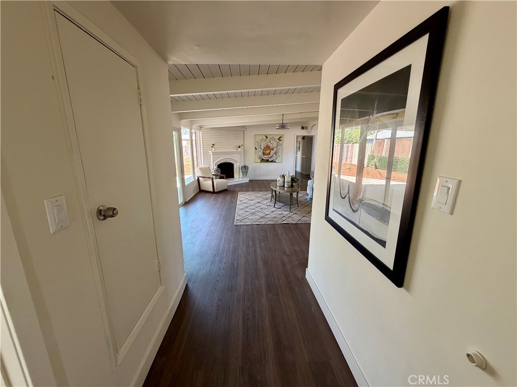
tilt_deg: -12.7
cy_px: 194
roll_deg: +0.3
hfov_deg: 102.1
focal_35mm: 14
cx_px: 258
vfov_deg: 85.7
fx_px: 209
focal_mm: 2.22
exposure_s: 1/121
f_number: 2.2
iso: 250
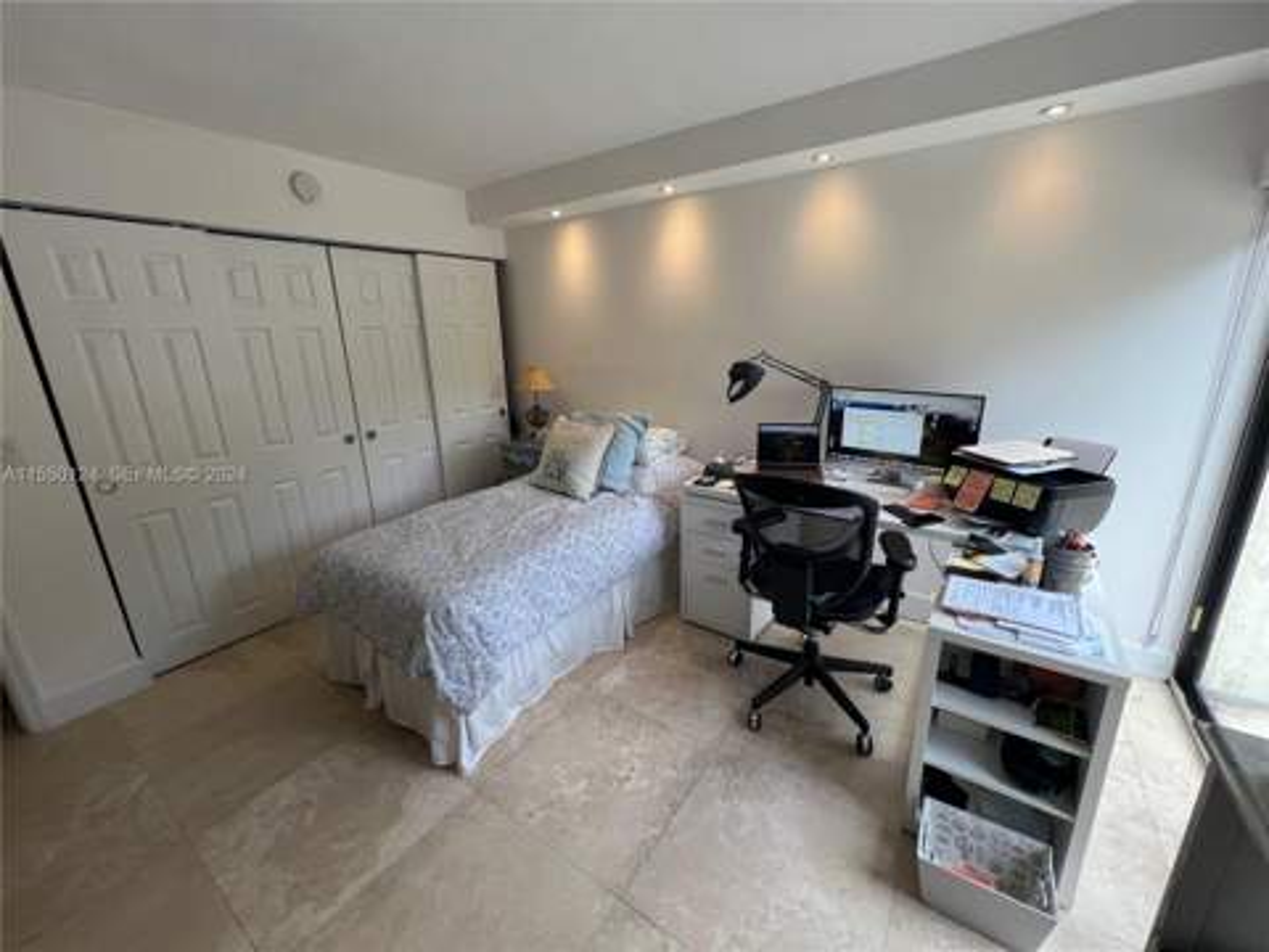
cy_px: 476
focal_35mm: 13
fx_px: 477
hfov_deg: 106.2
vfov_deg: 89.9
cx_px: 634
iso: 80
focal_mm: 1.57
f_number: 1.8
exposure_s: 1/120
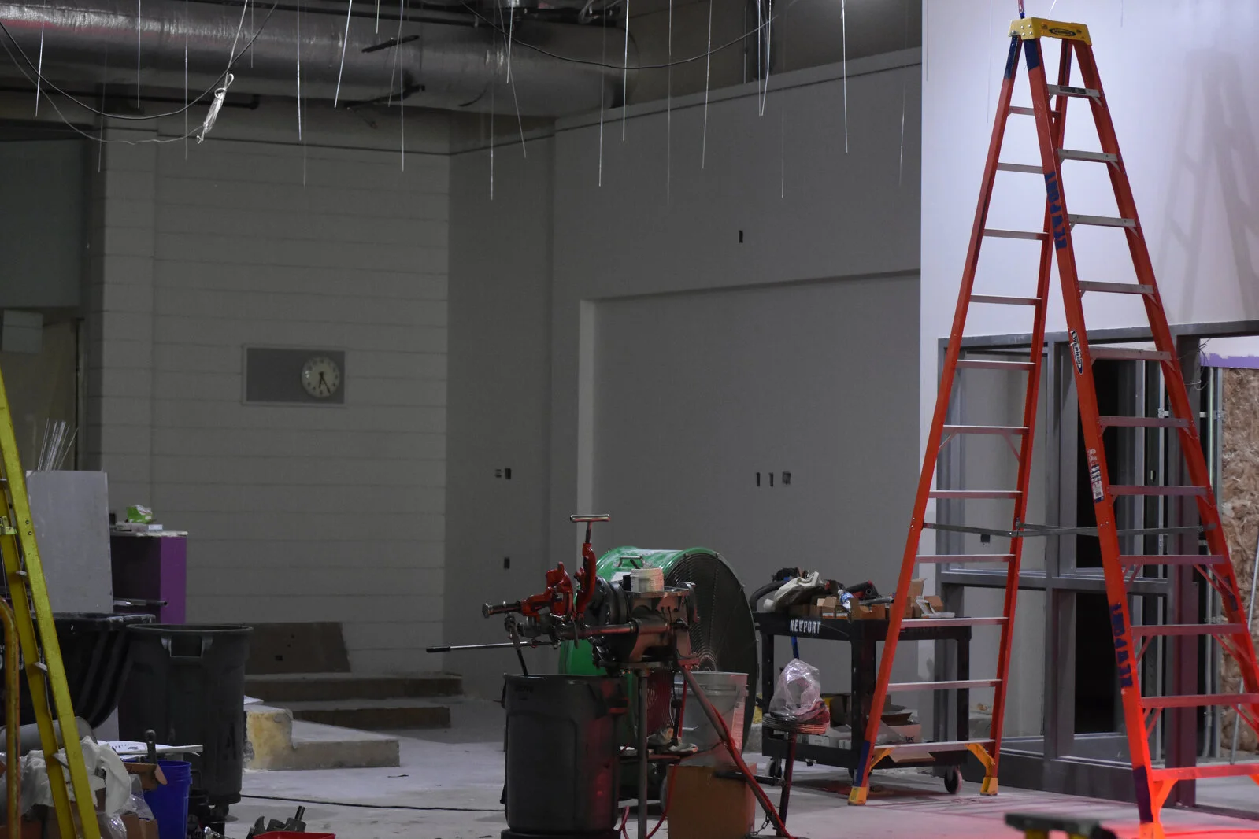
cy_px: 420
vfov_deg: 16.6
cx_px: 630
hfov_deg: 24.6
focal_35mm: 82
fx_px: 2885
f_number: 4
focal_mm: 55
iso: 2800
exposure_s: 1/60
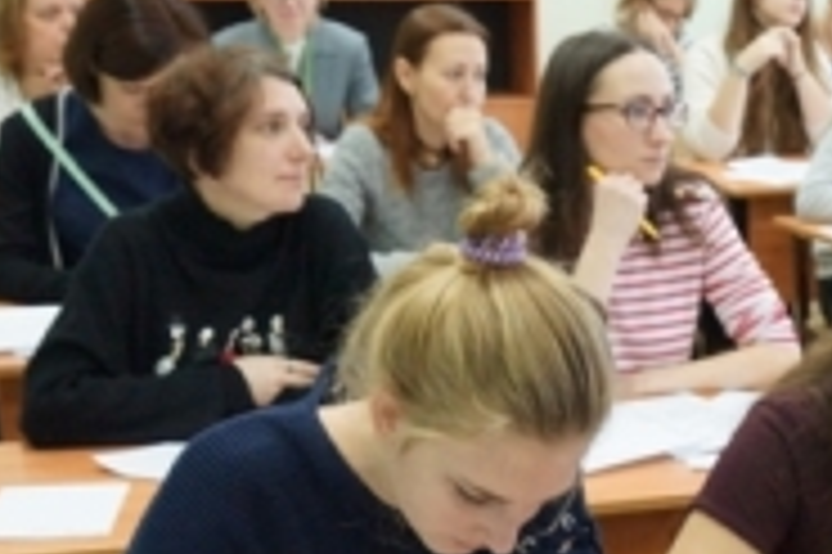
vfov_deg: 16.9
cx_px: 738
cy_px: 412
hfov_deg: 24.7
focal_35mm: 80
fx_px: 1847
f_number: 5
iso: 2000
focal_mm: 22
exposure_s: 1/100
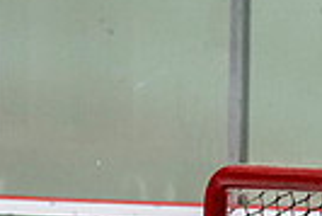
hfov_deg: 2.8
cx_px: -36
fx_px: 6644
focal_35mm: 742
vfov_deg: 1.8
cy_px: 602
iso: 2000
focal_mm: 82
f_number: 3.2
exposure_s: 1/640
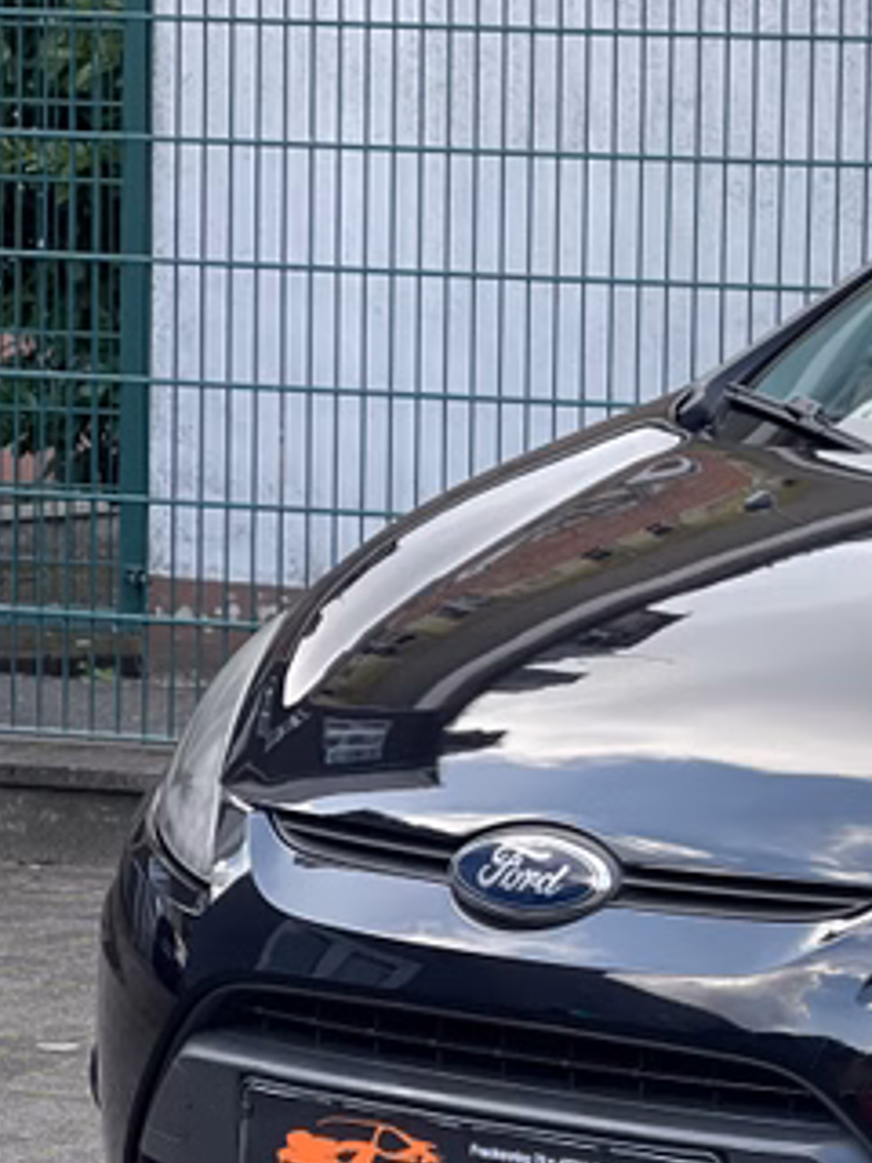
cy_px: 698
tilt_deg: -5.6
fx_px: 5374
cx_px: 1450
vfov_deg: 12.3
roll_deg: -2.1
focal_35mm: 160
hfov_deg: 9.0
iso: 25
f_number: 2.2
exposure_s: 1/203
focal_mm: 7.5
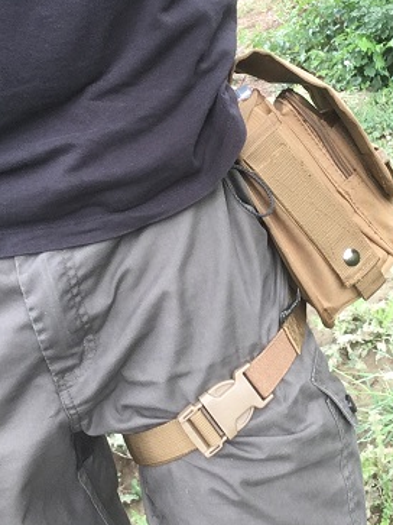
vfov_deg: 45.3
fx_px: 621
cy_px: 191
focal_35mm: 41
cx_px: 236
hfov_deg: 35.0
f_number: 2.4
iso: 64
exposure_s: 1/100
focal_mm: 2.15
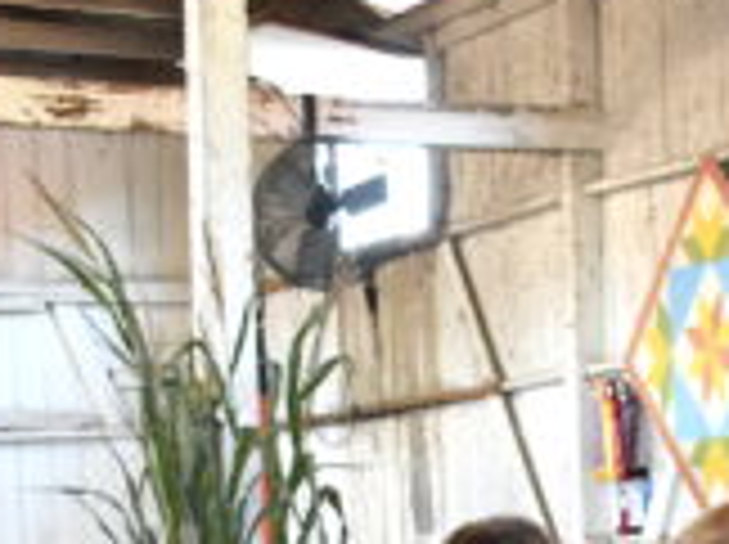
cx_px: 1048
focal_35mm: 147
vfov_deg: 9.5
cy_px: 1057
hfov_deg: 12.8
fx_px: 3091
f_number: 5
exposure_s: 1/100
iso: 800
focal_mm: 22
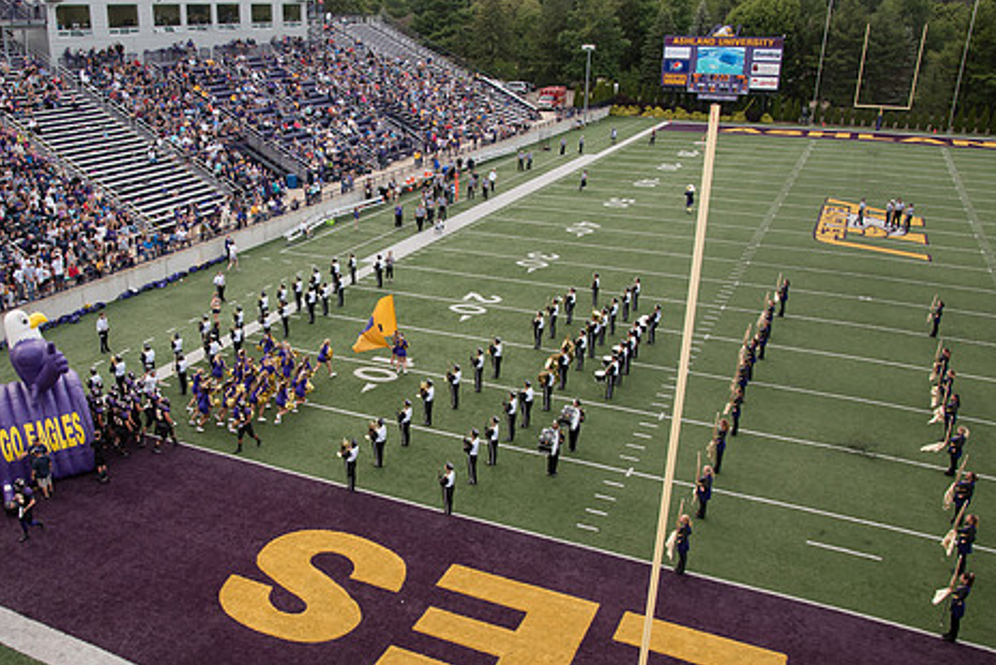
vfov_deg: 43.7
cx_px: 382
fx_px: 830
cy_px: 344
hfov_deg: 61.2
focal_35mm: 30
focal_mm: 24
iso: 640
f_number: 6.3
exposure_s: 1/640
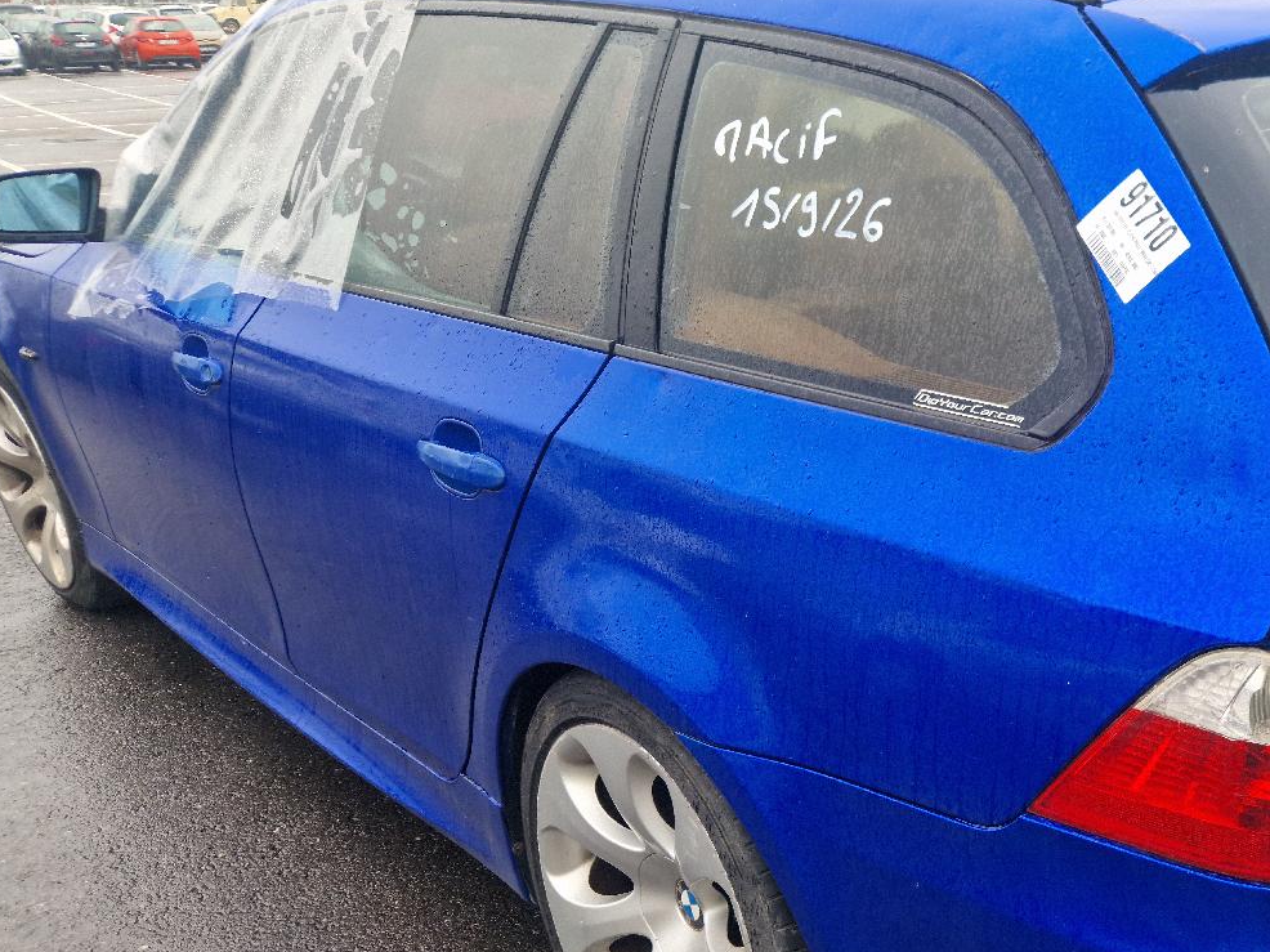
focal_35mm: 42
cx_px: 1070
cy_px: 678
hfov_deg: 42.2
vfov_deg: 33.8
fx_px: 1541
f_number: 1.8
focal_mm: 5.4
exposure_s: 1/100
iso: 50
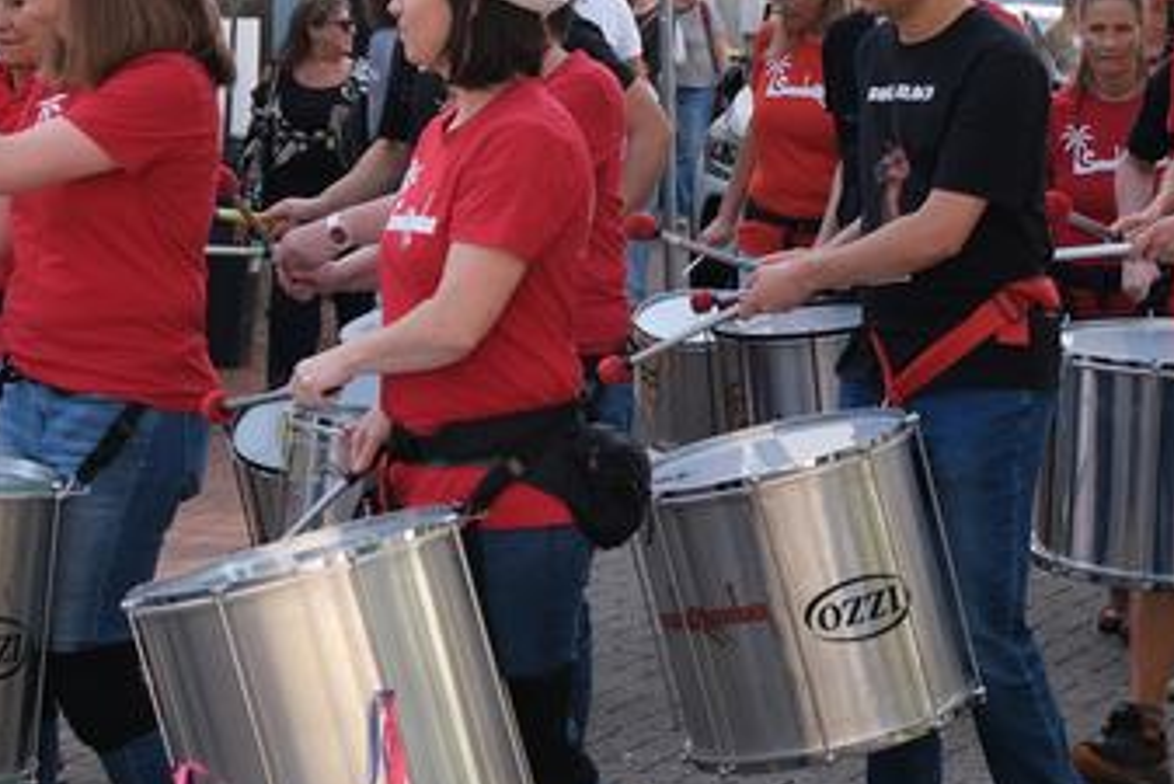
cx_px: 655
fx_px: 4567
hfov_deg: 14.6
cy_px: 197
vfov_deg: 9.8
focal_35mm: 140
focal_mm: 39
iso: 250
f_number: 5
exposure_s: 1/320
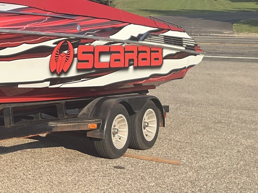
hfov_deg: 19.7
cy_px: 45
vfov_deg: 16.5
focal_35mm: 89
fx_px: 663
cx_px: -105
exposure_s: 1/1377
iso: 25
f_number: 1.8
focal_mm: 3
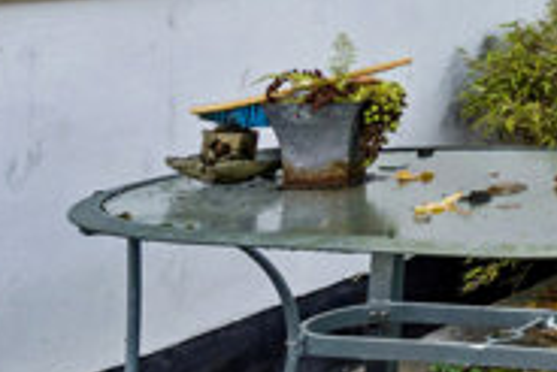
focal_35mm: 101
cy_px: -92
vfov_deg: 13.2
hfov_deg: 15.6
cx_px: 1141
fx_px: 1565
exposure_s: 1/125
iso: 200
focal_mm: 15.5
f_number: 8
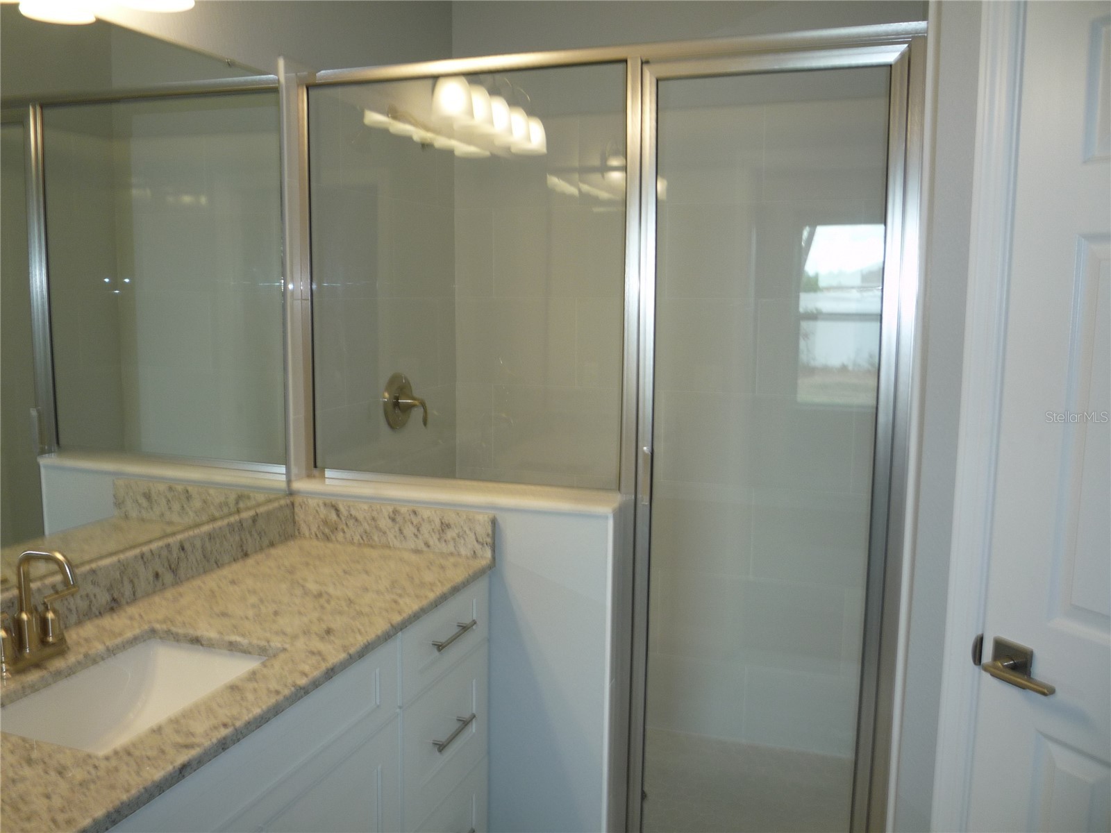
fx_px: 963
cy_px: 416
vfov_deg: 46.8
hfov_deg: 60.0
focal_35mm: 30
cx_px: 556
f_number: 3.3
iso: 100
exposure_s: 1/30
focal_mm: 5.2
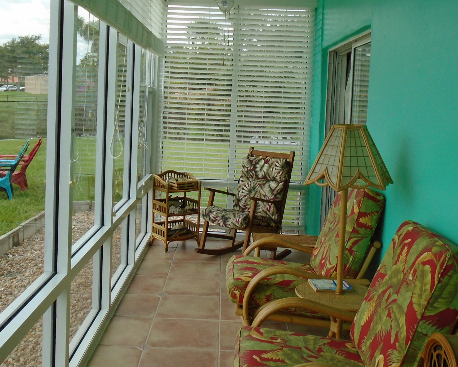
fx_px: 542
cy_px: 130
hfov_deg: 45.8
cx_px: 219
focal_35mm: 40
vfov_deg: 37.0
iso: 100
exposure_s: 1/160
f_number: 3.2
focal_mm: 4.6
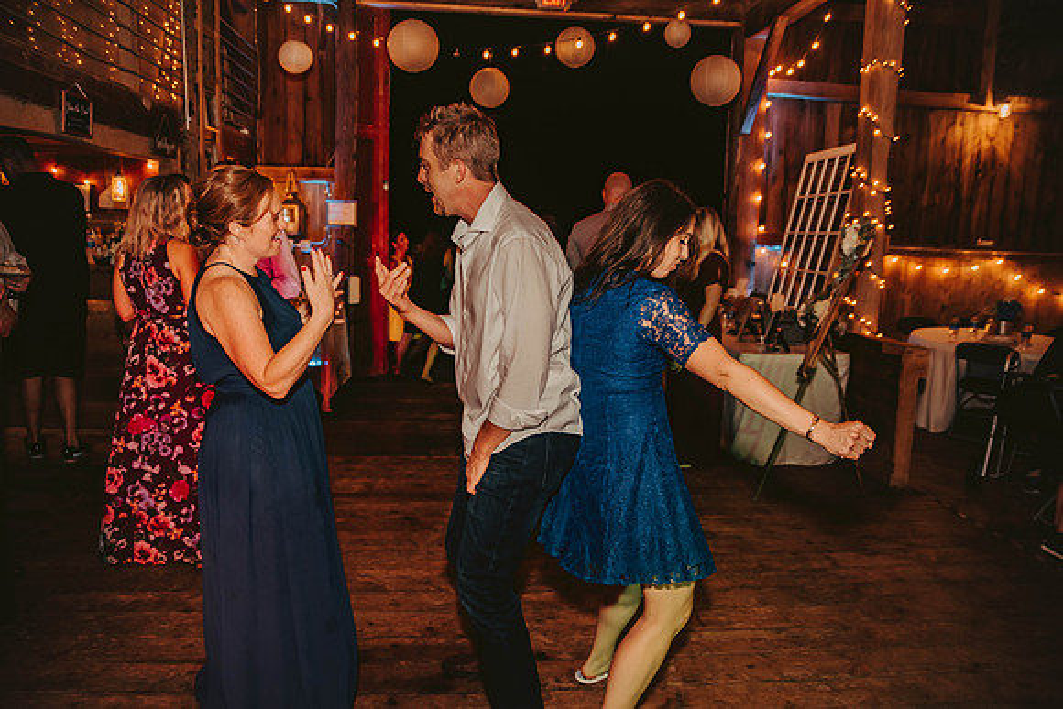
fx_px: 827
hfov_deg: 65.5
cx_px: 532
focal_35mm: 28
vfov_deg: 46.4
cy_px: 354
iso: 1250
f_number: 2.8
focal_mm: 28
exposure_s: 1/125
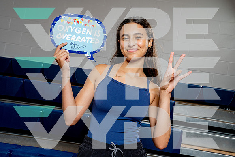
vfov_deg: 31.2
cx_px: 118
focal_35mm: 43
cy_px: 78
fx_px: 281
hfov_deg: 45.4
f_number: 8
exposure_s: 1/250
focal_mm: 43
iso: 320
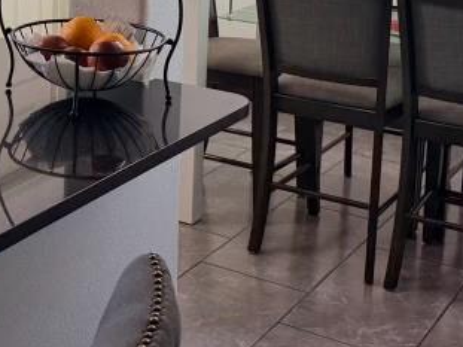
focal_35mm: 79
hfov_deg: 23.9
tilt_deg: -7.9
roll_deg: -1.7
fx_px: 1056
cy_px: -54
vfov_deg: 17.9
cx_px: 28
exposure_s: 1/120
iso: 64
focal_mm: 6.76
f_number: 1.78
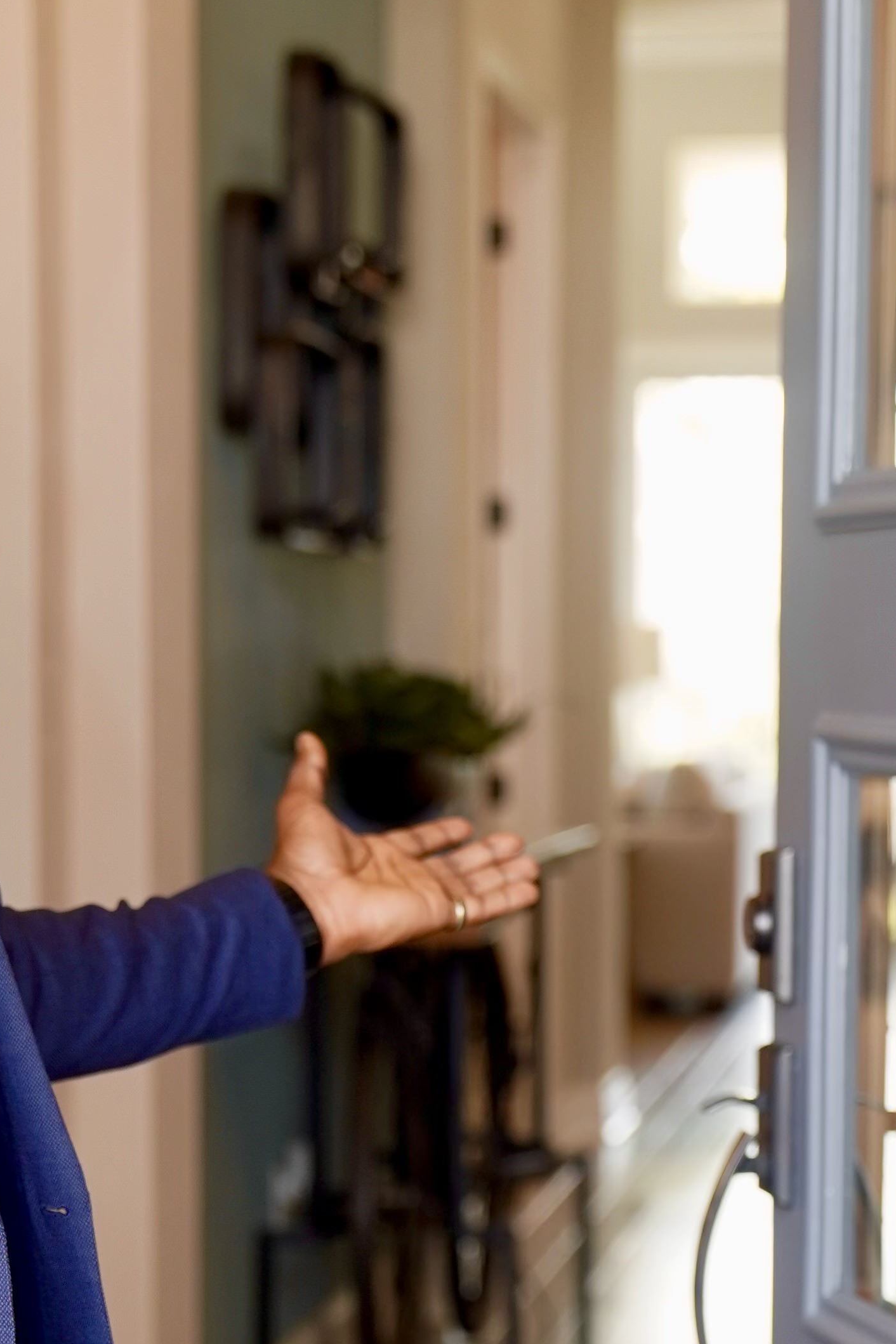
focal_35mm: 136
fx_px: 5077
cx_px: 346
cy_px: 1119
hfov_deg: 10.1
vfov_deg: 15.0
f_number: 2.8
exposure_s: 1/100
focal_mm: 48
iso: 400
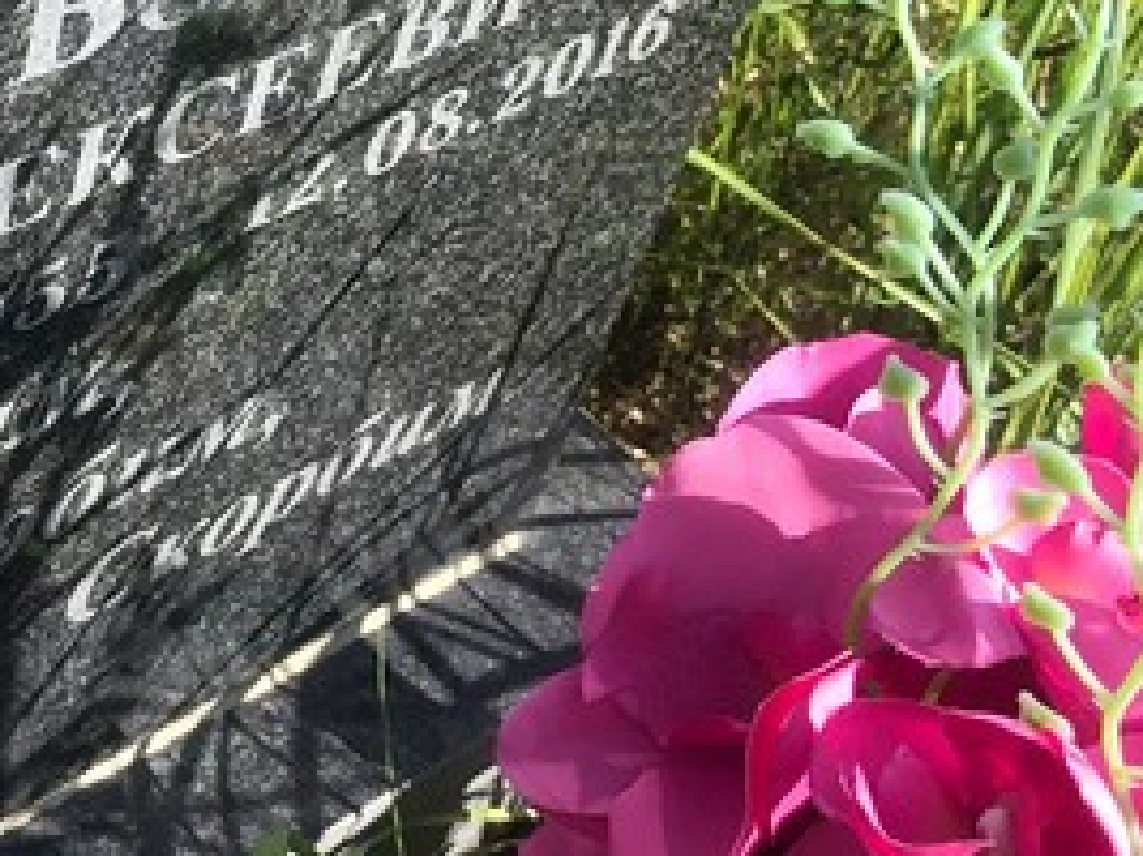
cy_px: 124
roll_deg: -12.3
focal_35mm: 84
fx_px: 2772
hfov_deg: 22.8
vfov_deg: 17.4
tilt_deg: -42.5
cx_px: 158
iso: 20
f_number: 1.8
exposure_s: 1/997
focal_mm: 3.99
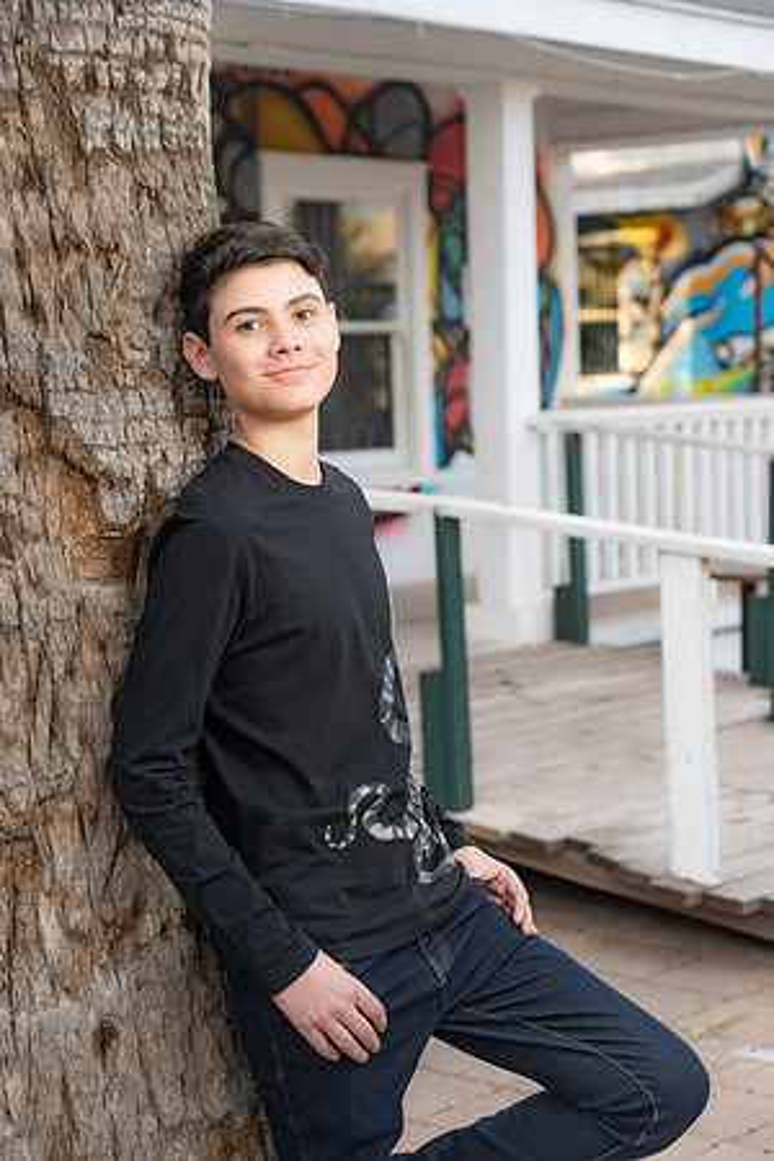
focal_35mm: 68
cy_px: 580
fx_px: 2193
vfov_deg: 29.7
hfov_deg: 20.0
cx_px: 387
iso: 250
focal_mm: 68
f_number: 4
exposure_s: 1/250
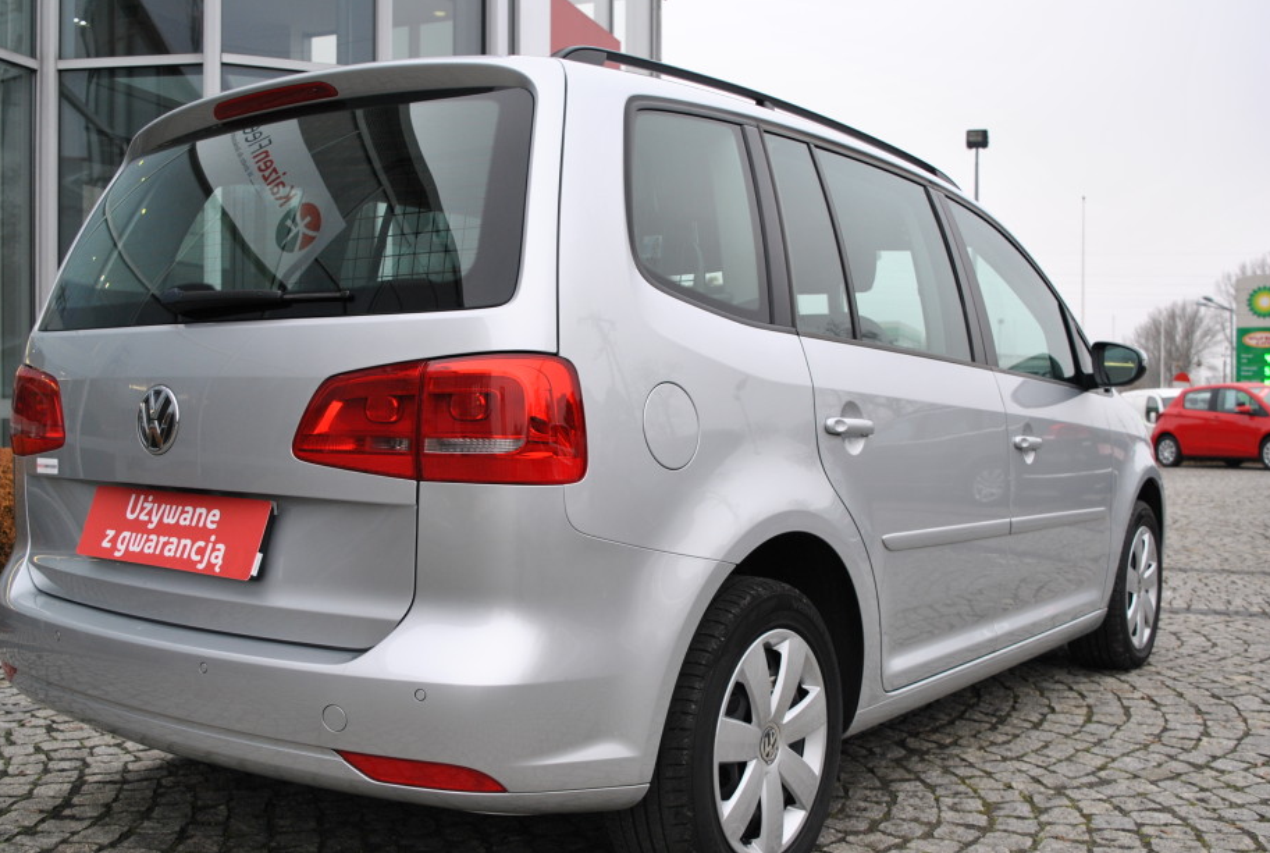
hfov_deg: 51.7
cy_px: 475
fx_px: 1308
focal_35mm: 37
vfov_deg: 36.1
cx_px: 574
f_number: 4.5
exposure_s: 1/80
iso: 200
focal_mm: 22
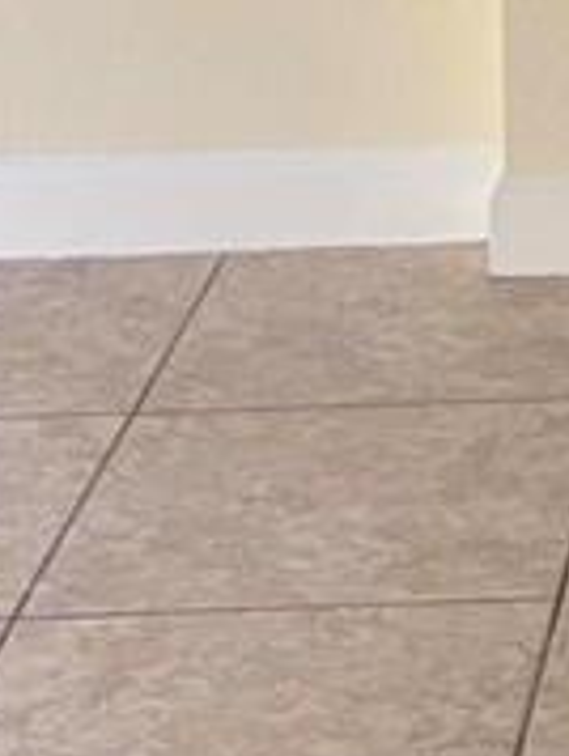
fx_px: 3826
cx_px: 1406
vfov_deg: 10.8
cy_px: -446
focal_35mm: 175
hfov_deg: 7.8
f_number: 1.6
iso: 125
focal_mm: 5.96
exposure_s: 1/108
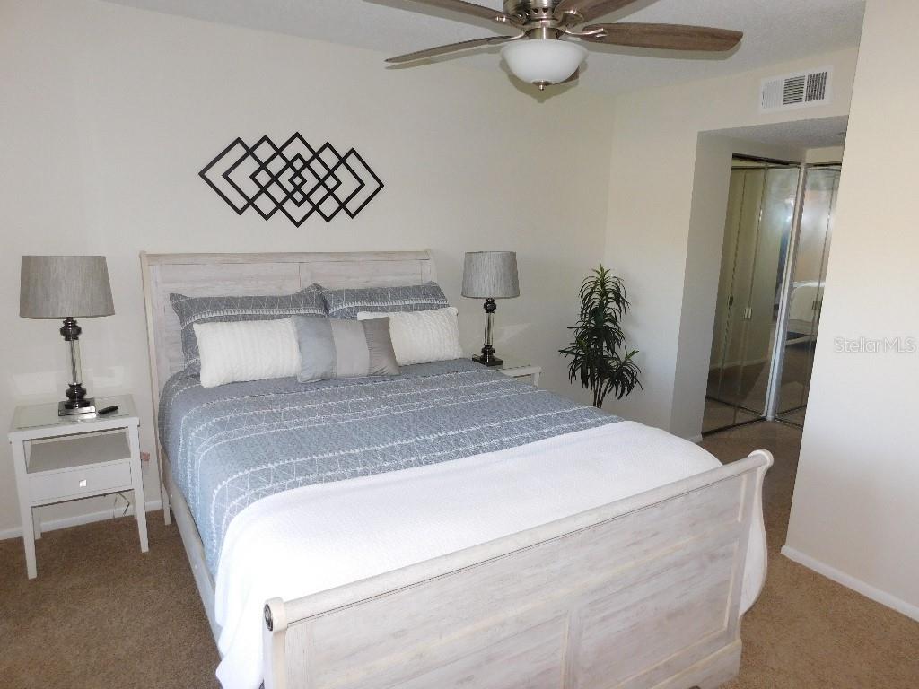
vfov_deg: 58.9
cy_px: 344
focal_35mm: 23
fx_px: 611
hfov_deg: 73.9
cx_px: 460
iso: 200
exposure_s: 1/30
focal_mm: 4
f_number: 3
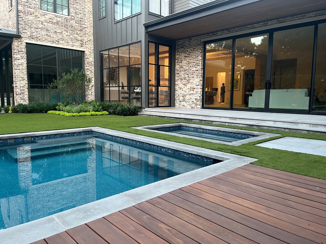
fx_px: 245
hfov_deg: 67.3
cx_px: 163
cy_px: 122
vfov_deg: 53.1
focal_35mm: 26
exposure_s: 1/60
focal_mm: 5.1
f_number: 1.6
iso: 160
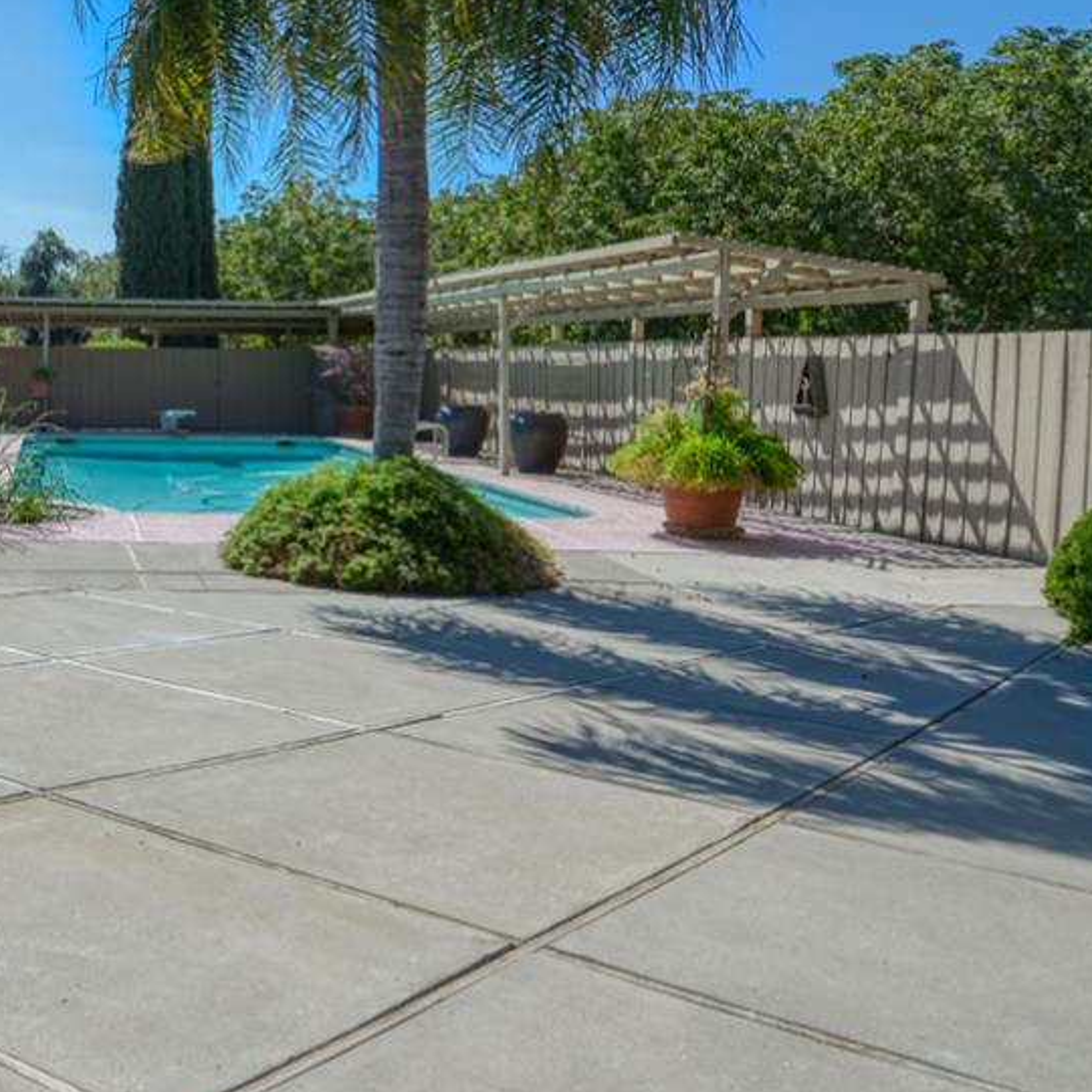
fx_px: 1178
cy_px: 375
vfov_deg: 49.0
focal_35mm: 33
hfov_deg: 42.5
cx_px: -16
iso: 400
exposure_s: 1/800
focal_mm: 14
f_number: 10
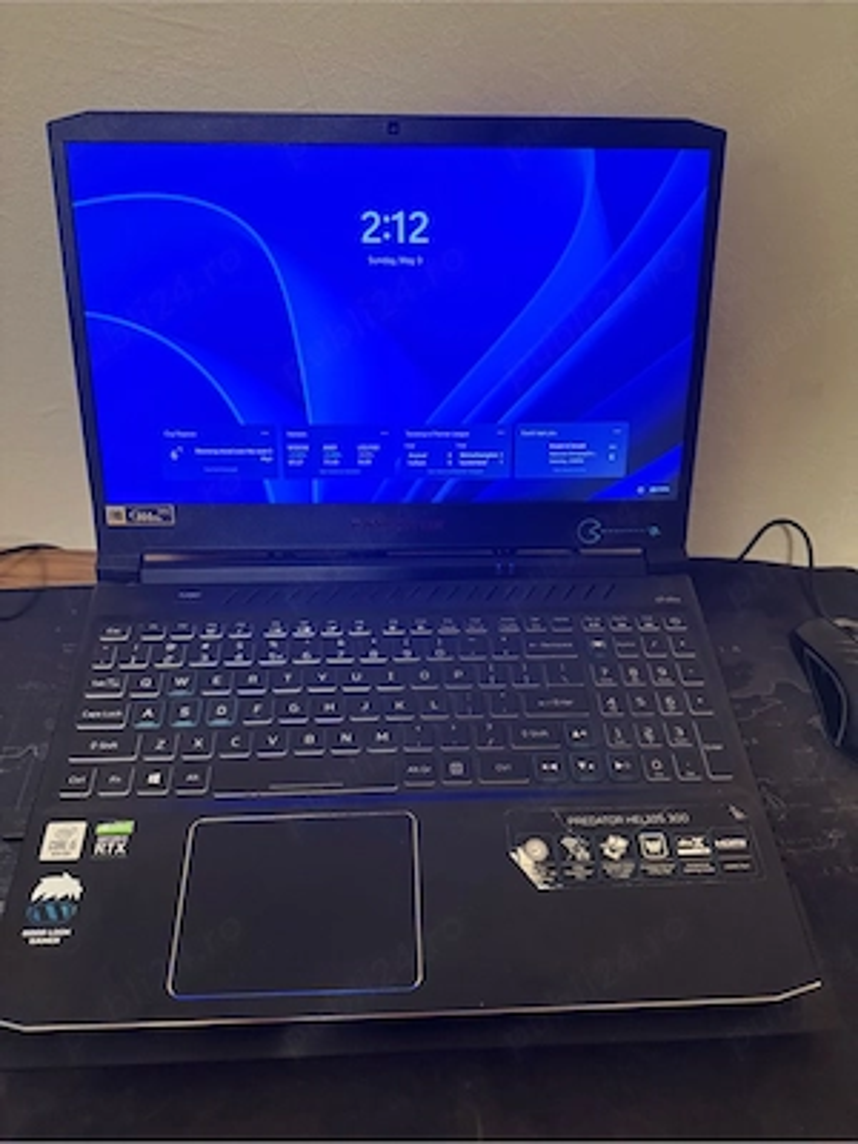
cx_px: 429
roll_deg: -2.1
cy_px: 572
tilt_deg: -39.8
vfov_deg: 71.6
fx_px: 793
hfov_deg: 56.8
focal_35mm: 24
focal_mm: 6.76
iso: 800
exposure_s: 1/50
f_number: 1.78
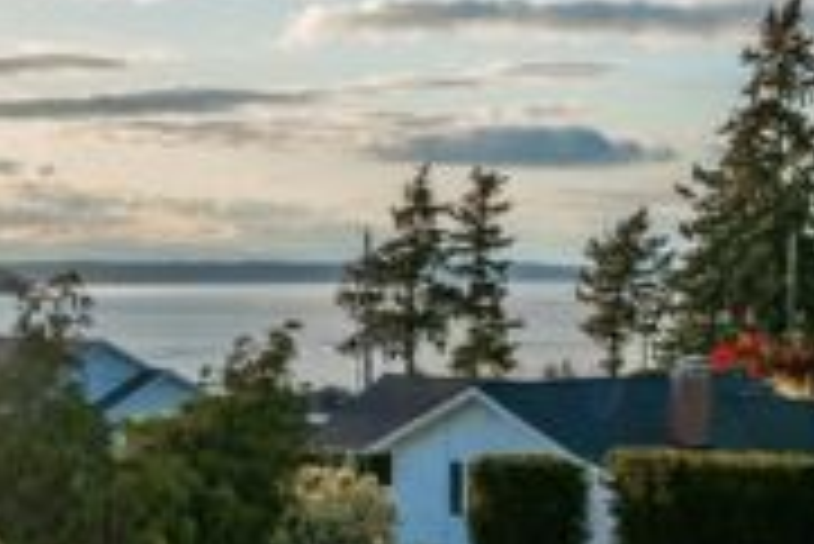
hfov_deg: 36.2
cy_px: 259
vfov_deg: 25.6
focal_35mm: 53
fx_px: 1199
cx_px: 162
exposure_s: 1/160
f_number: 7.1
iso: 100
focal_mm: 24
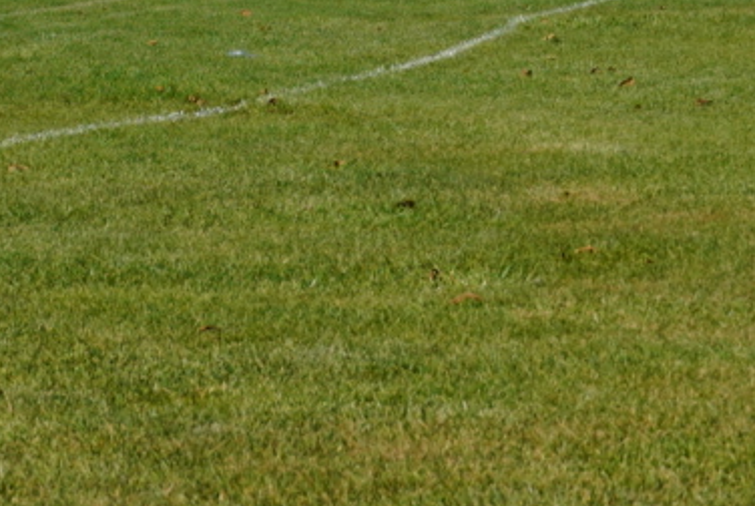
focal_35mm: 251
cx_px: 120
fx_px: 5275
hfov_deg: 8.2
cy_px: -195
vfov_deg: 5.5
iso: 100
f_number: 5.6
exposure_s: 1/800
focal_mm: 39
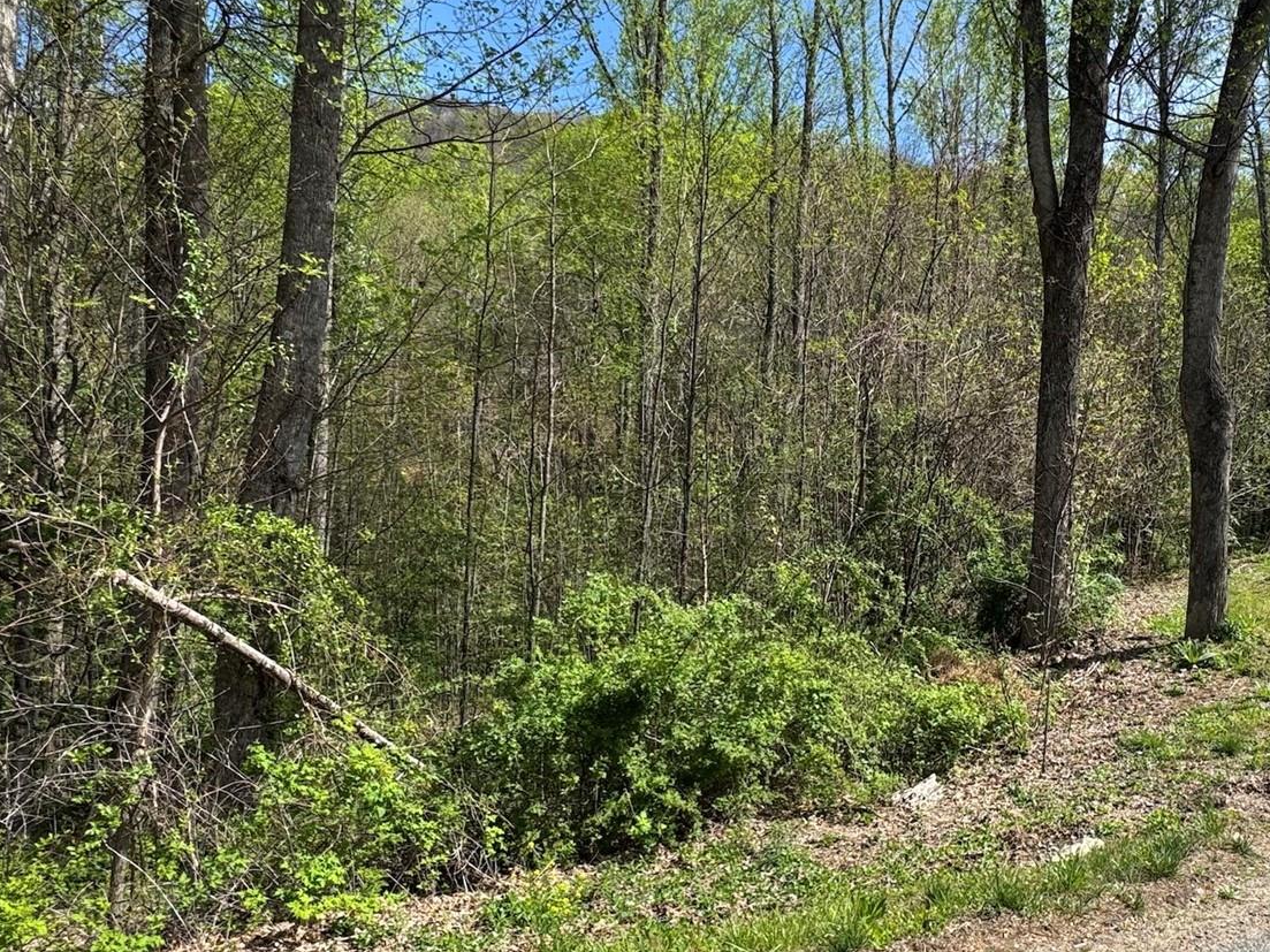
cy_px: 530
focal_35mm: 26
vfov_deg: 52.9
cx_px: 847
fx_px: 954
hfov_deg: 65.5
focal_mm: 2.22
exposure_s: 1/669
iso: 40
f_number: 2.2
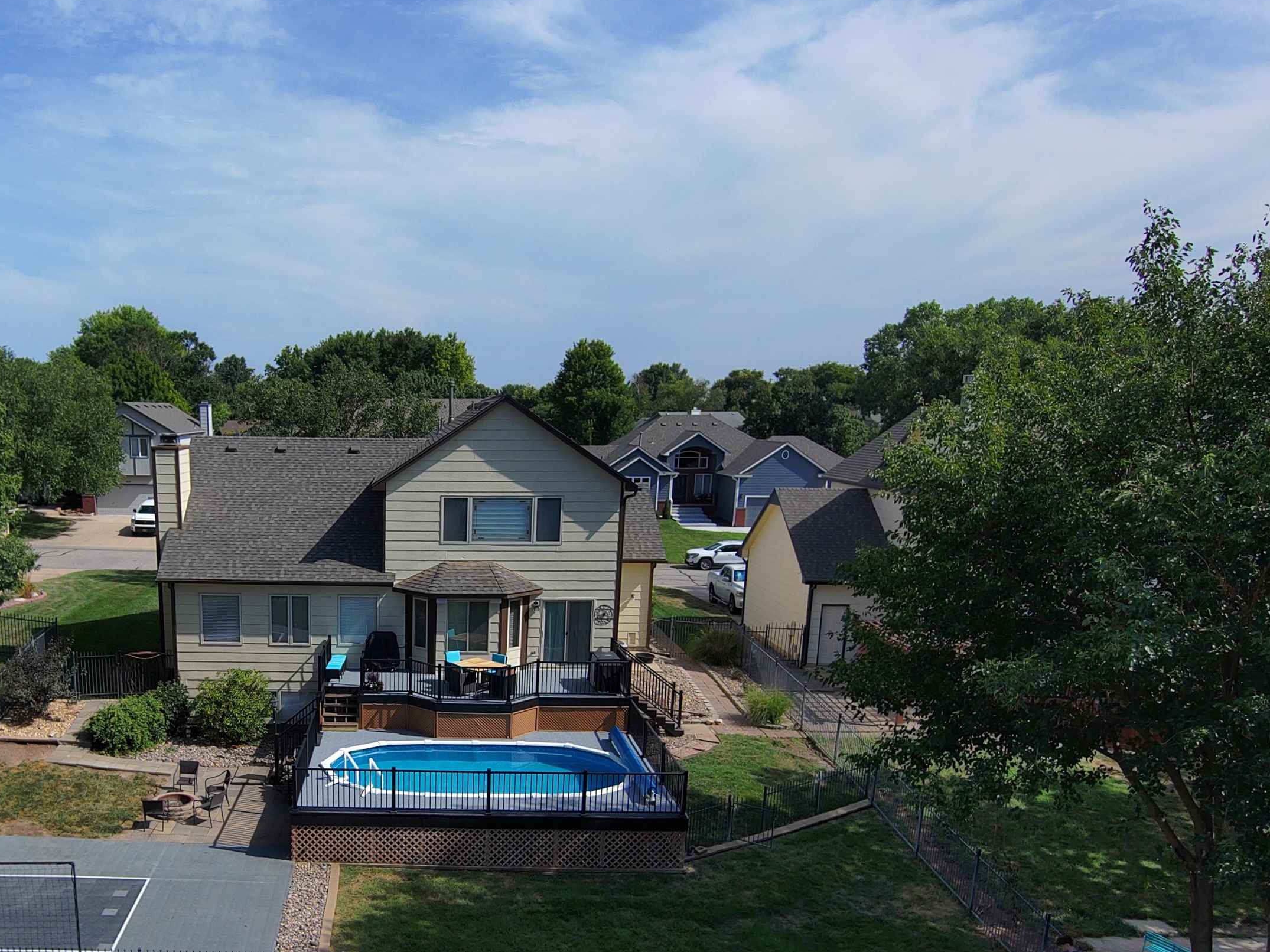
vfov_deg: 45.9
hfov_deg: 58.1
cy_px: 653
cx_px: 383
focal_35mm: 30
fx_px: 1101
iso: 101
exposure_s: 1/1520
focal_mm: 3.7
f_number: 2.8
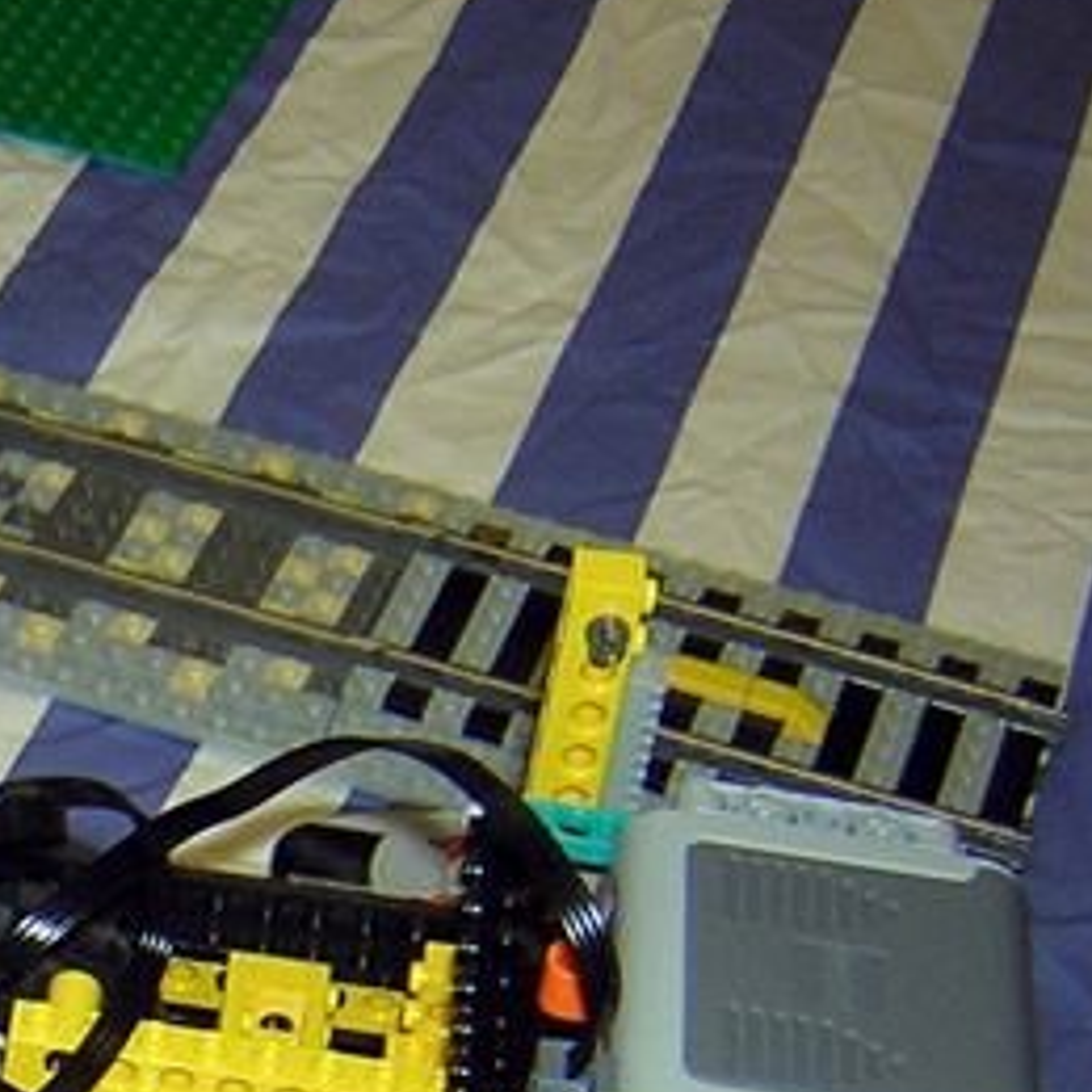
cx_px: -311
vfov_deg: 17.3
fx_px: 3498
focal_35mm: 98
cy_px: 1130
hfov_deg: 16.8
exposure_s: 1/60.1
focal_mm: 4.7
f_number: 2.6
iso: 100
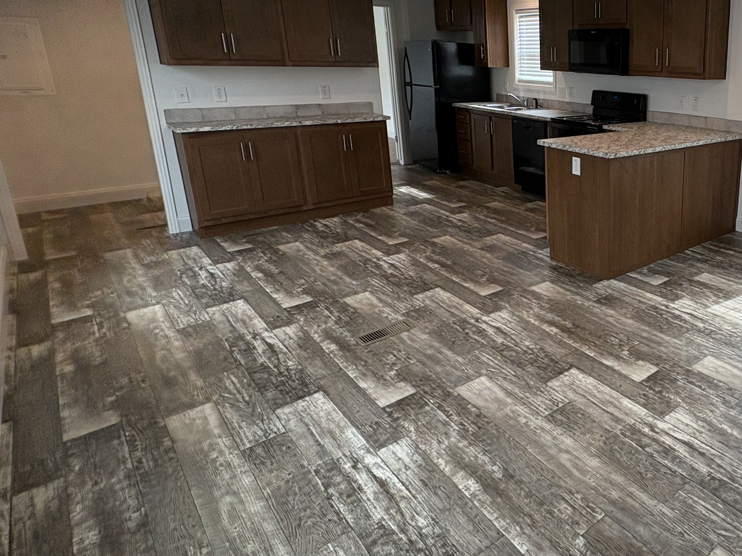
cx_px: 656
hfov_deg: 59.9
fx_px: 536
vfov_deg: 54.0
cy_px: 198
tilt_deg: -13.5
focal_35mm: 25
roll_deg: -2.1
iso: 125
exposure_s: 1/120
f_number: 2.2
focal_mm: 2.22
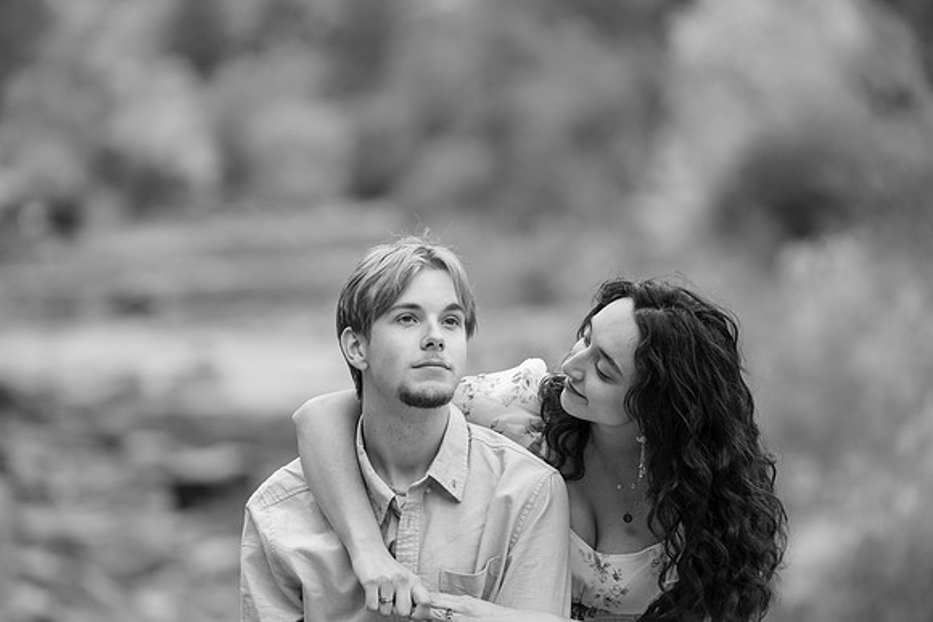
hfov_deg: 10.3
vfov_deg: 6.9
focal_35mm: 200
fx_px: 5184
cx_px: 466
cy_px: 311
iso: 320
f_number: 3.5
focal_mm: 200
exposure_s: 1/250
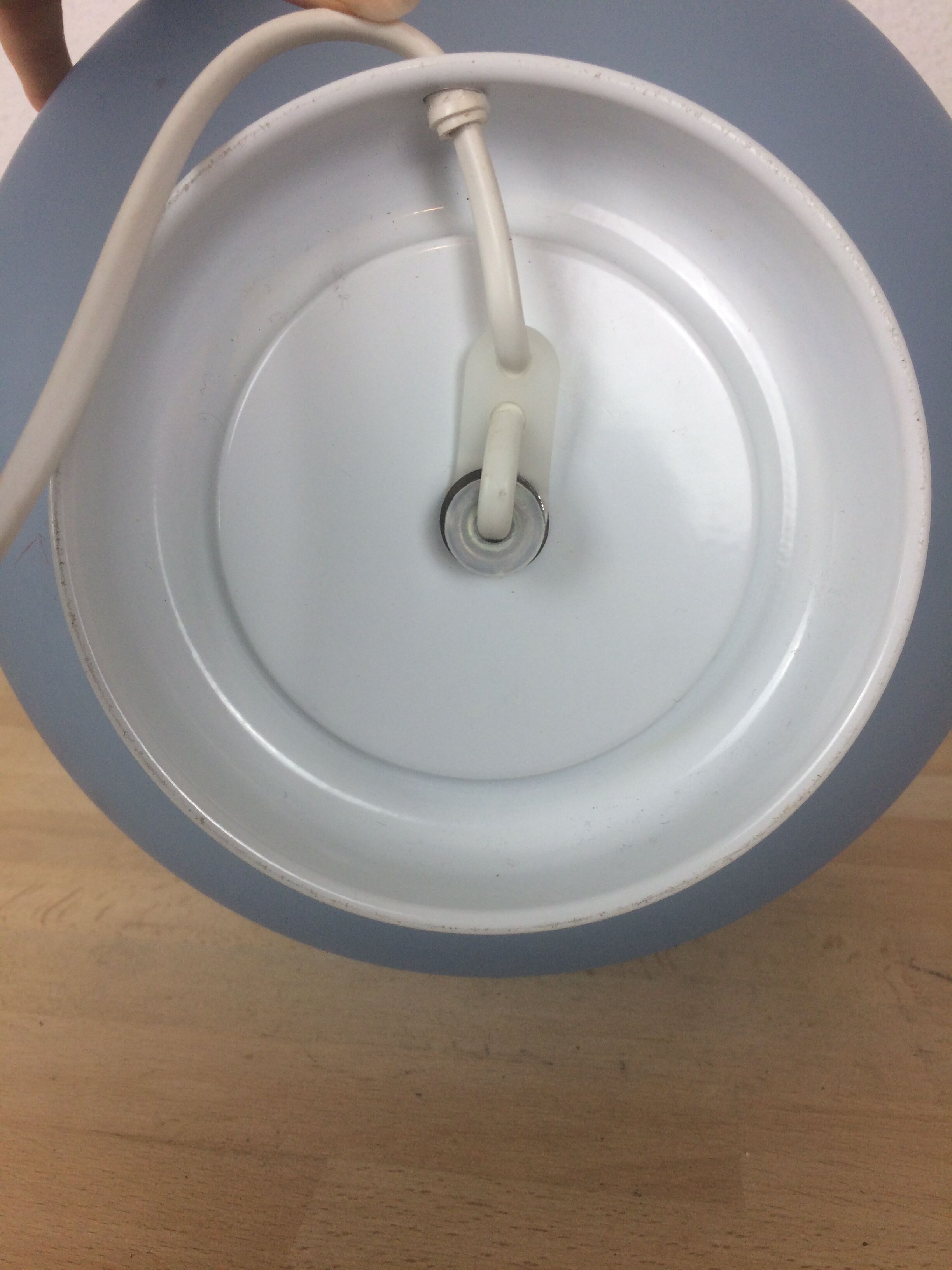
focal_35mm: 29
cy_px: 635
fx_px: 1063
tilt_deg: -17.1
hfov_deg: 48.2
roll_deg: +1.1
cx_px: 476
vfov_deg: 61.7
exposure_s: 1/100
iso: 50
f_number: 2.2
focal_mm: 4.15
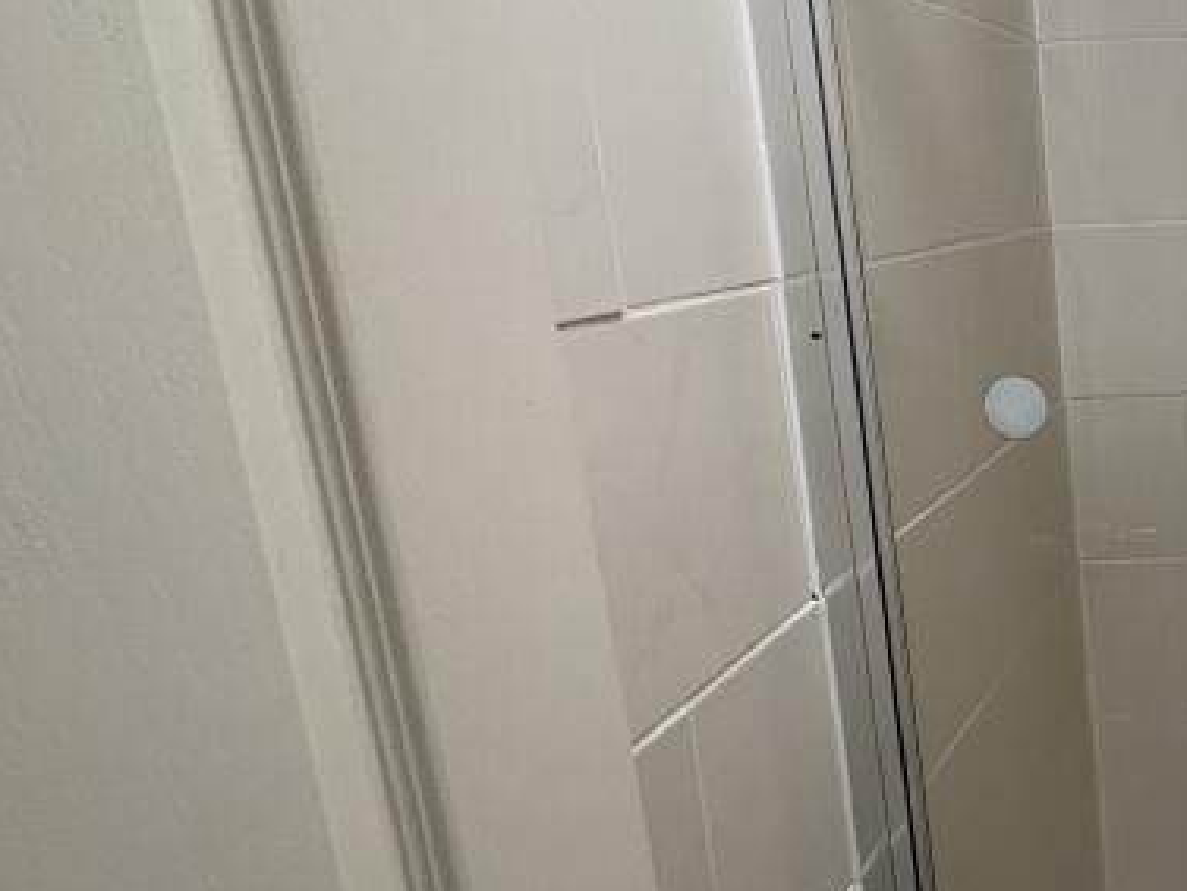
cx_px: 1307
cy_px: 447
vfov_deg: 37.7
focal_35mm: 38
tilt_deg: -11.7
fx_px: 1303
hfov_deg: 39.8
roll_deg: +3.1
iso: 200
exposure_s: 1/100
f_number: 2.2
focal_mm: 2.22
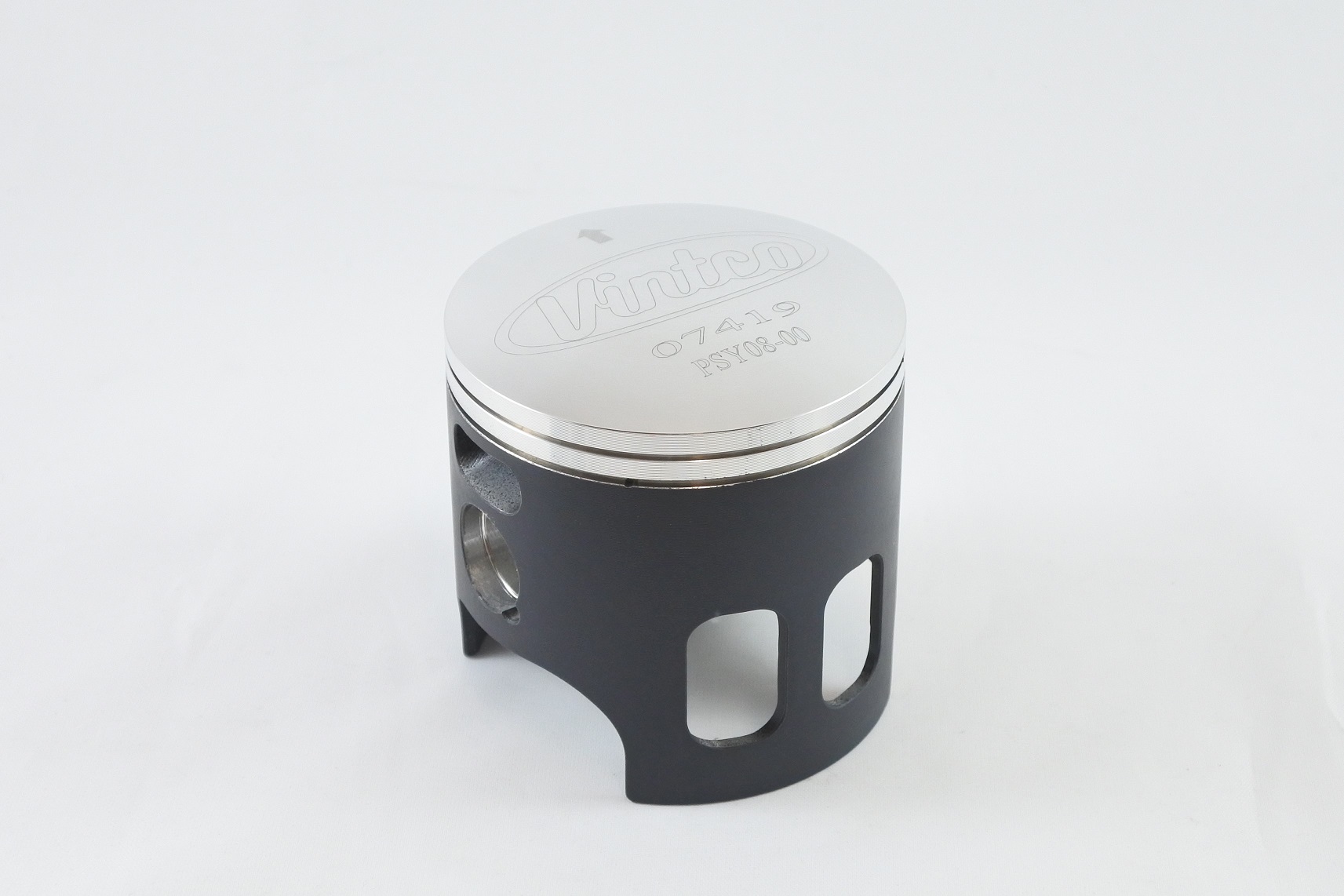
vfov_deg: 28.1
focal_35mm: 48
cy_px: 448
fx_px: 1792
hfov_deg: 41.1
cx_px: 672
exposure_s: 1/125
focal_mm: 18
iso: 500
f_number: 4.5
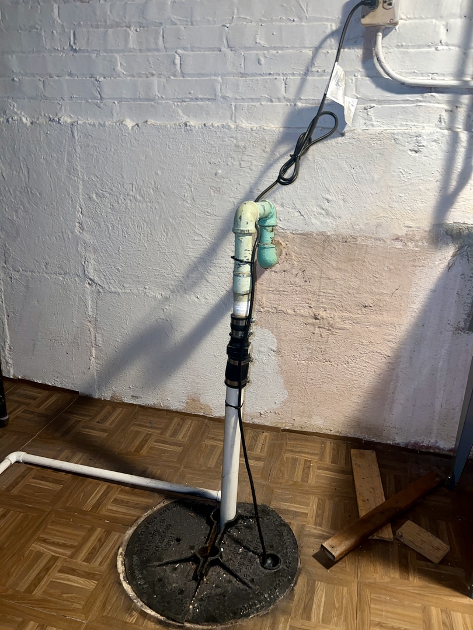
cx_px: 236
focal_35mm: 26
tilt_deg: -20.2
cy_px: 315
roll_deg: -1.2
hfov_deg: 53.1
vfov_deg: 67.3
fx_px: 474
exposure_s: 1/8
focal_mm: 5.7
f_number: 1.5
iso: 80
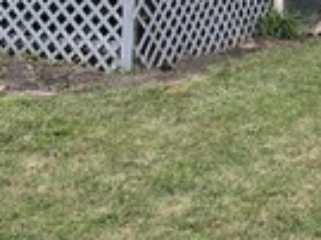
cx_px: 289
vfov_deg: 12.6
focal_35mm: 114
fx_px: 1056
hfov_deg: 17.0
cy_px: -67
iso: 100
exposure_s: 1/60
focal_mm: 6.3
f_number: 1.7
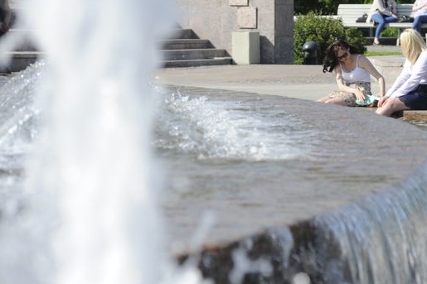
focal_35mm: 272
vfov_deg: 5.0
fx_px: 3225
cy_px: 111
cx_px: 287
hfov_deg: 7.6
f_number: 7.1
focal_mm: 200
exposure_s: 1/640
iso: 250
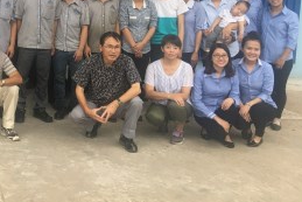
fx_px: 520
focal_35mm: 62
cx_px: -6
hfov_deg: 29.9
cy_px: 5
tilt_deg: -3.9
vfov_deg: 21.3
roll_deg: -2.5
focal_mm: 4.15
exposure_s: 1/33
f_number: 2.2
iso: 25
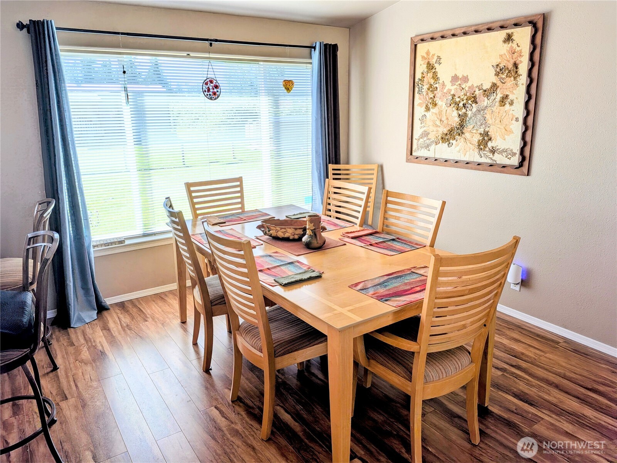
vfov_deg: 56.8
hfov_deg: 71.6
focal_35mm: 24
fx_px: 428
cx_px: 308
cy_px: 232
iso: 27
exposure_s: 1/215
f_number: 1.7
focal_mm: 4.53
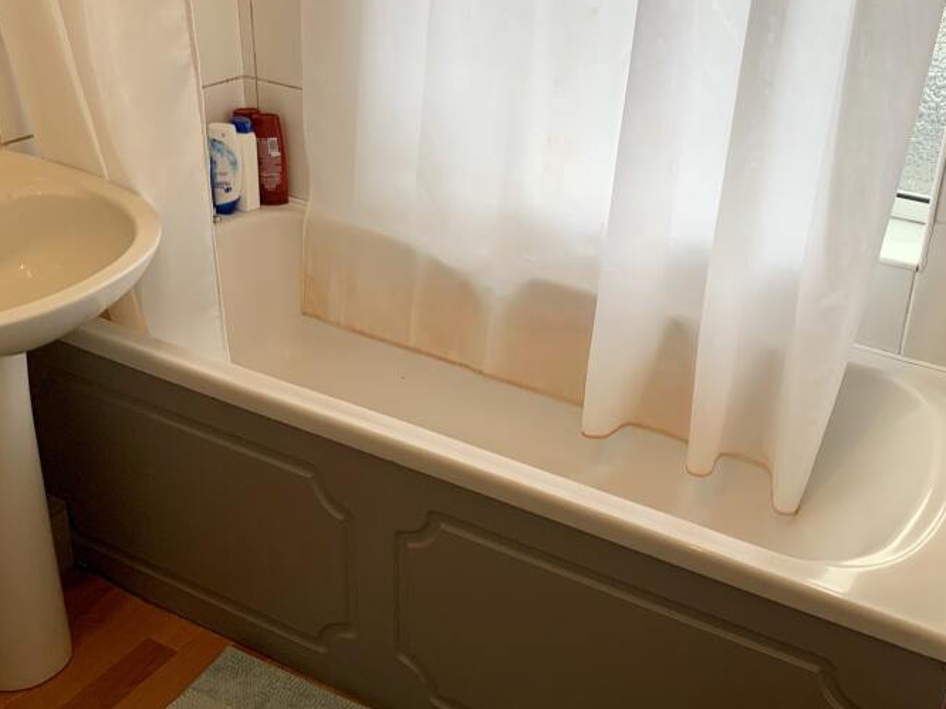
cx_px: 564
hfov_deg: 46.6
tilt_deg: -24.0
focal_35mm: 40
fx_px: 1093
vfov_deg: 35.8
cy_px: 280
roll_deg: -1.7
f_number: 1.8
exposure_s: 1/50
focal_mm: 4.25
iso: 50
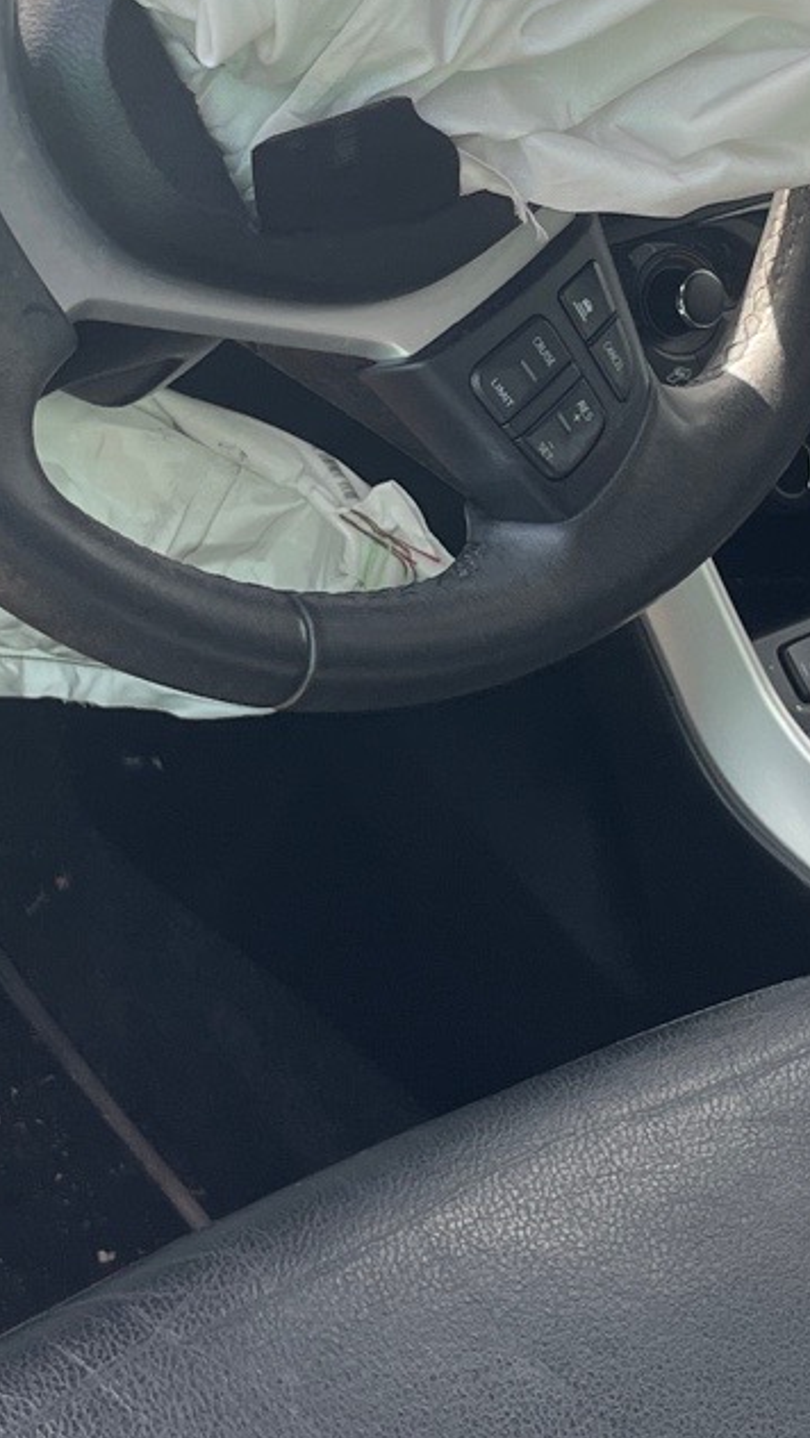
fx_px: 3280
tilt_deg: -29.2
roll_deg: -8.5
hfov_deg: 14.1
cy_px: 275
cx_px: 380
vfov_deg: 24.3
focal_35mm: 86
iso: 32
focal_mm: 4.2
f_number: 1.6
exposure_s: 1/300
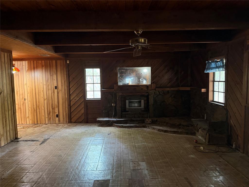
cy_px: 94
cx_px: 124
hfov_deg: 71.6
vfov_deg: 56.8
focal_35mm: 24
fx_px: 173
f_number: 1.78
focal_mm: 6.76
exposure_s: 1/40
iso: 1000
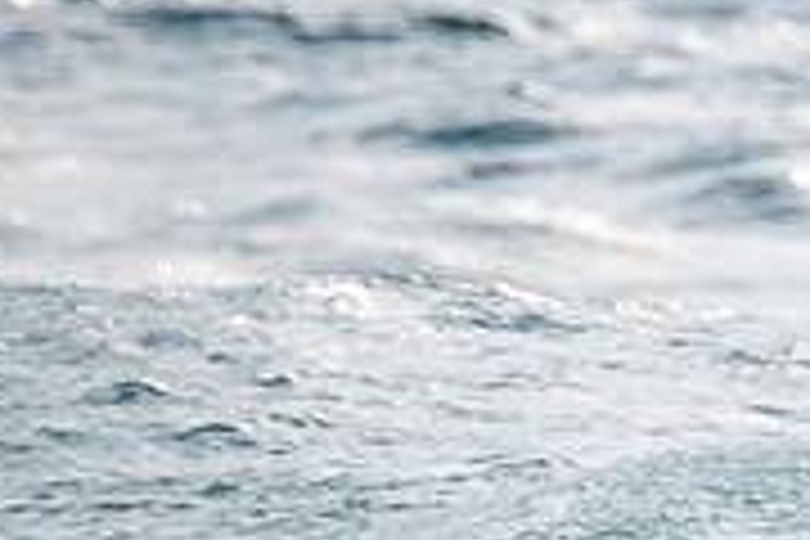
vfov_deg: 0.4
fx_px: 72827
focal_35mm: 3237
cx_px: 1272
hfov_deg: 0.6
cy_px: 571
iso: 720
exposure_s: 1/2000
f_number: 11
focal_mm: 800
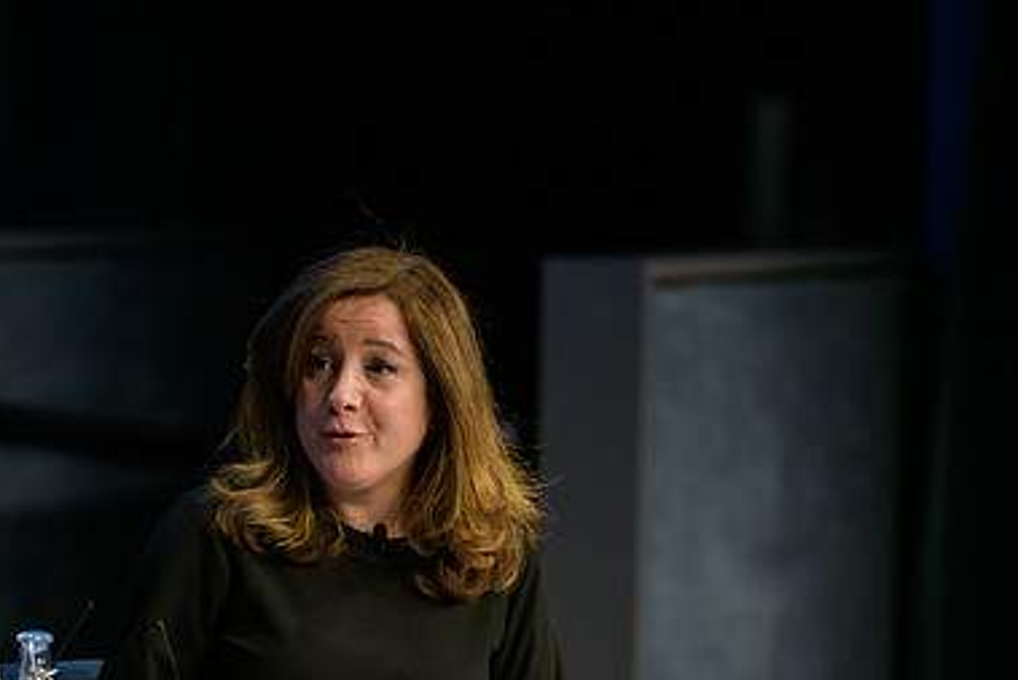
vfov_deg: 4.5
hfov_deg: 6.7
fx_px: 8656
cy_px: 472
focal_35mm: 306
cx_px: 360
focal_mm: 200
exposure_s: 1/200
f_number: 3.2
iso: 1600
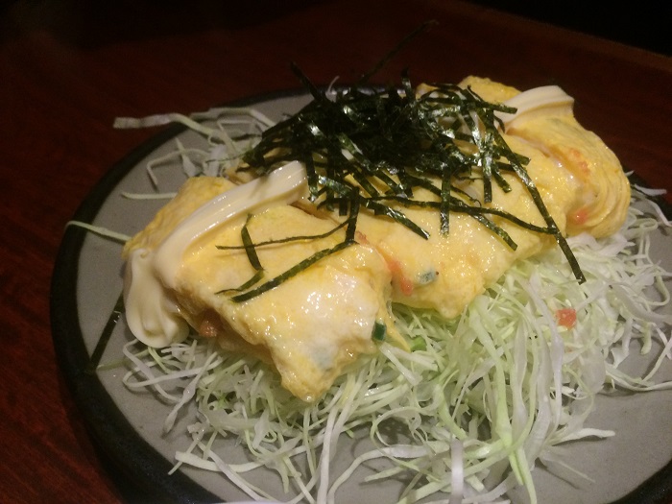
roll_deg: -3.1
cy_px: 252
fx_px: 563
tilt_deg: -44.0
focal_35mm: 29
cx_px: 336
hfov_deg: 61.7
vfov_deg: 48.2
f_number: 2.2
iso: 160
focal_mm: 4.15
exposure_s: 1/30
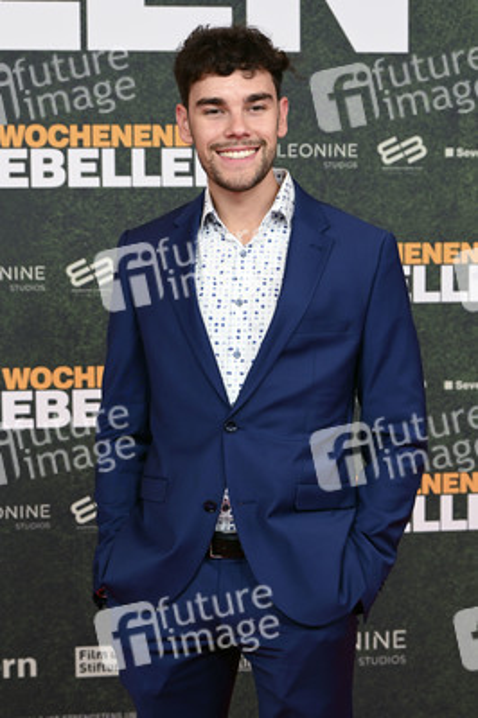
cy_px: 359
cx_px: 239
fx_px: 1337
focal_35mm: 67
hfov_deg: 20.3
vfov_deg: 30.1
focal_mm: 67
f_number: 6.3
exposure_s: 1/200
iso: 1000
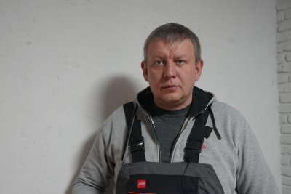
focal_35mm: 34
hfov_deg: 55.8
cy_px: 97
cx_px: 146
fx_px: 275
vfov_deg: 38.9
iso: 5000
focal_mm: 34
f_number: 4
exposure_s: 1/160
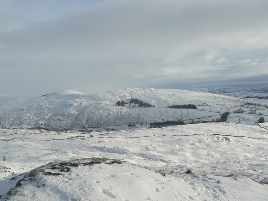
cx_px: 134
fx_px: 279
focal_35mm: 36
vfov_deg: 39.7
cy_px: 100
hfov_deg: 51.4
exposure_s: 1/400
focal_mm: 6
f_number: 7.1
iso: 100
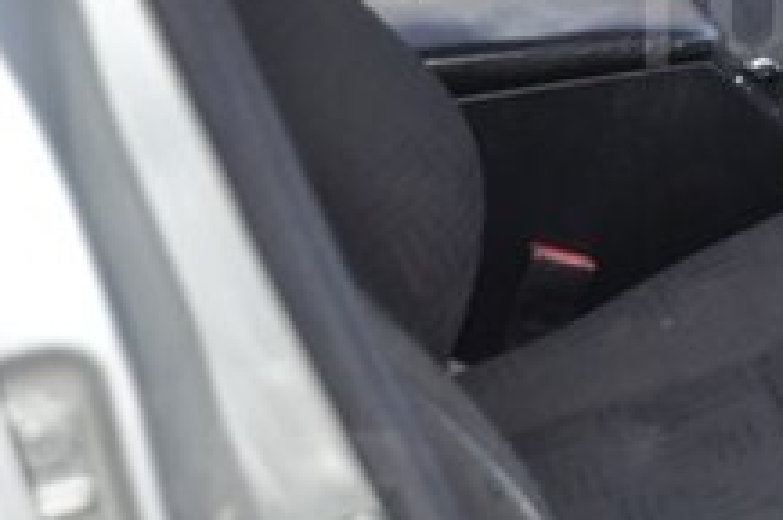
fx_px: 1781
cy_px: 14
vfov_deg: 16.3
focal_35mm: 82
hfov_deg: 22.5
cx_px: 985
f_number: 3.5
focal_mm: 18
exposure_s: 1/60
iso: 800
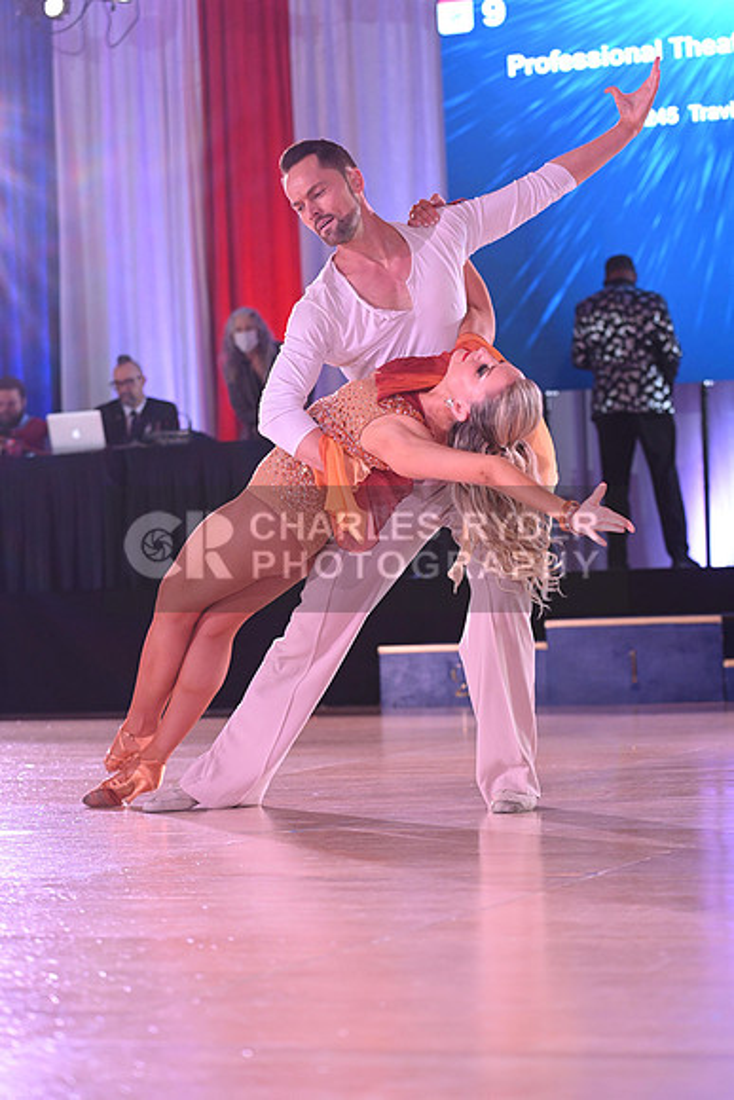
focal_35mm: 95
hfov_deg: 14.4
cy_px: 550
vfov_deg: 21.5
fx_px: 2903
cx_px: 367
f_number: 4.5
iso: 1600
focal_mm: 95
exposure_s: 1/200
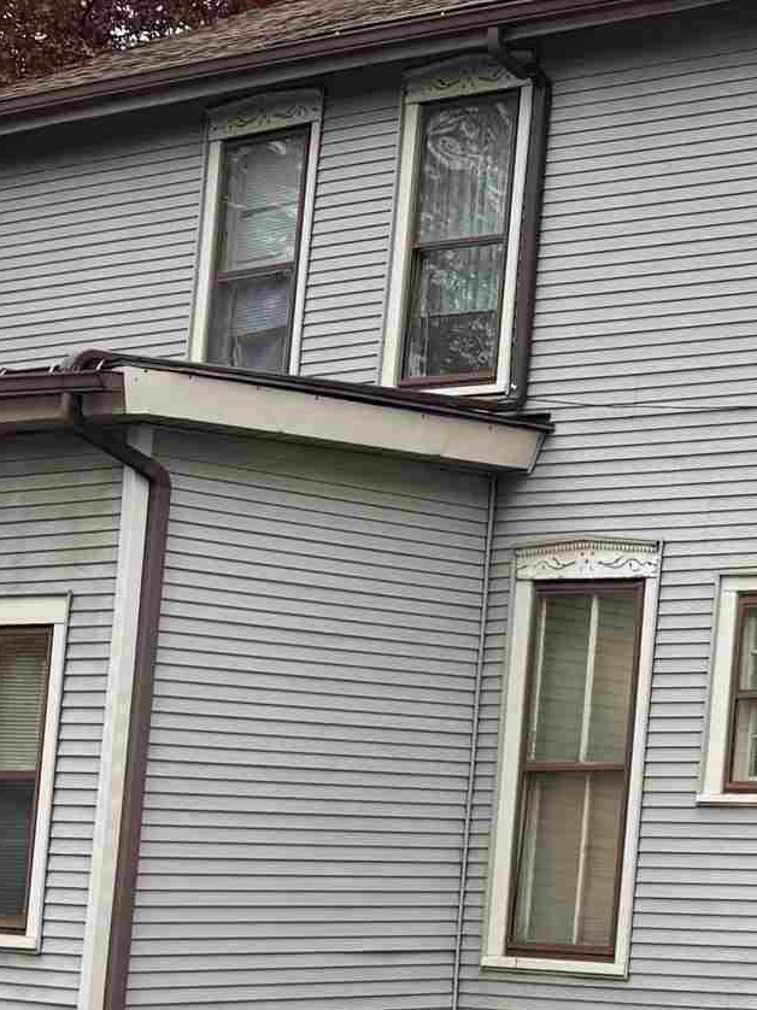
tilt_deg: +7.0
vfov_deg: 22.3
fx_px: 2567
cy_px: 559
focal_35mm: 88
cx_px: 1520
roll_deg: -1.8
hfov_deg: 14.1
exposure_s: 1/185
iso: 80
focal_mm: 6.76
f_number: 1.78
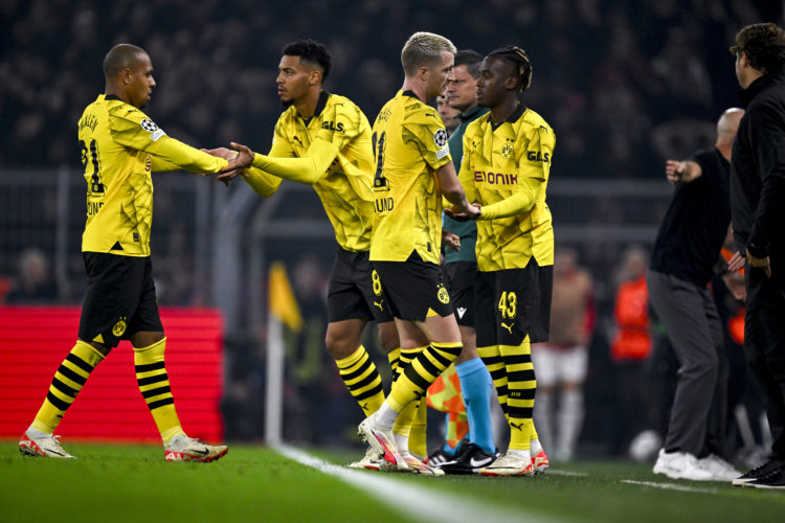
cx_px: 392
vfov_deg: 2.3
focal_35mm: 600
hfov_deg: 3.4
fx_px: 13082
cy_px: 262
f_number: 4
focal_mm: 600
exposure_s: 1/2500
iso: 2500
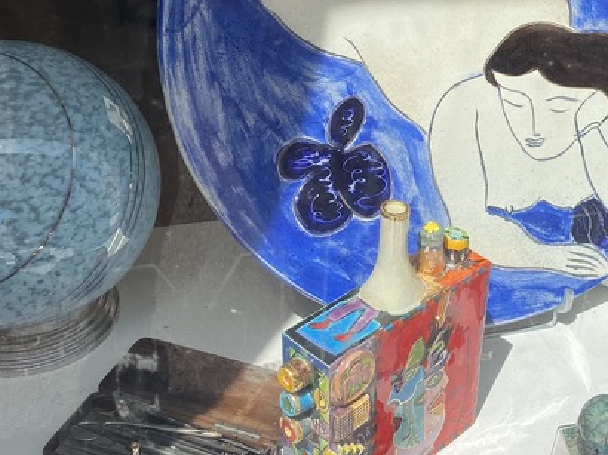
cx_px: 446
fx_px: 1141
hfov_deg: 29.4
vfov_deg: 22.5
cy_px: 148
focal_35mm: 65
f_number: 1.8
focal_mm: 4.25
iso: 32
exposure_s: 1/2890
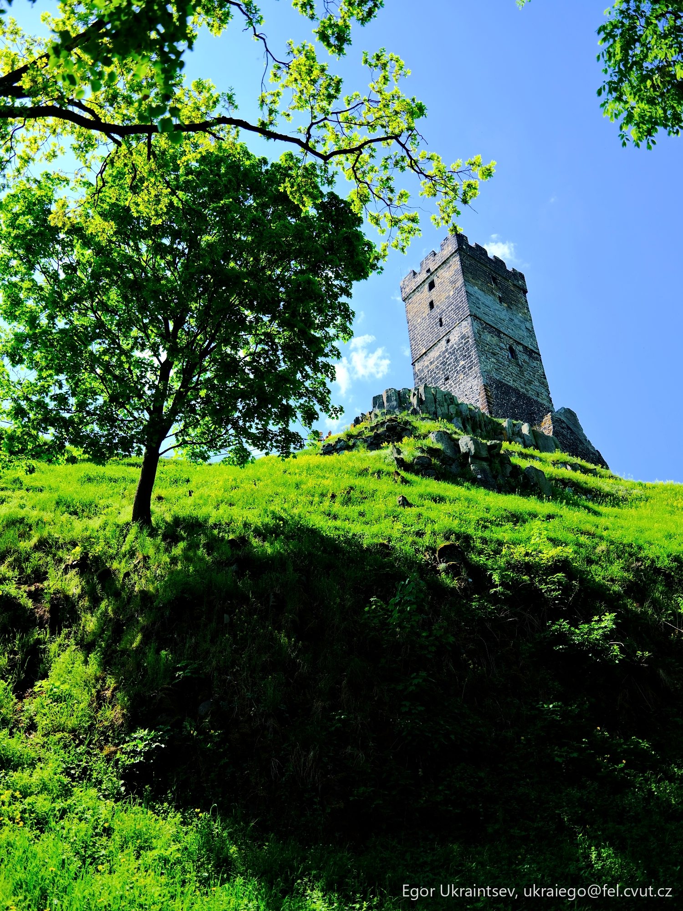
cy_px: 456
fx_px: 737
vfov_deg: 63.4
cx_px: 342
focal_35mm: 28
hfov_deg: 49.7
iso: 125
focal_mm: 35
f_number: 4.5
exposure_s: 1/500
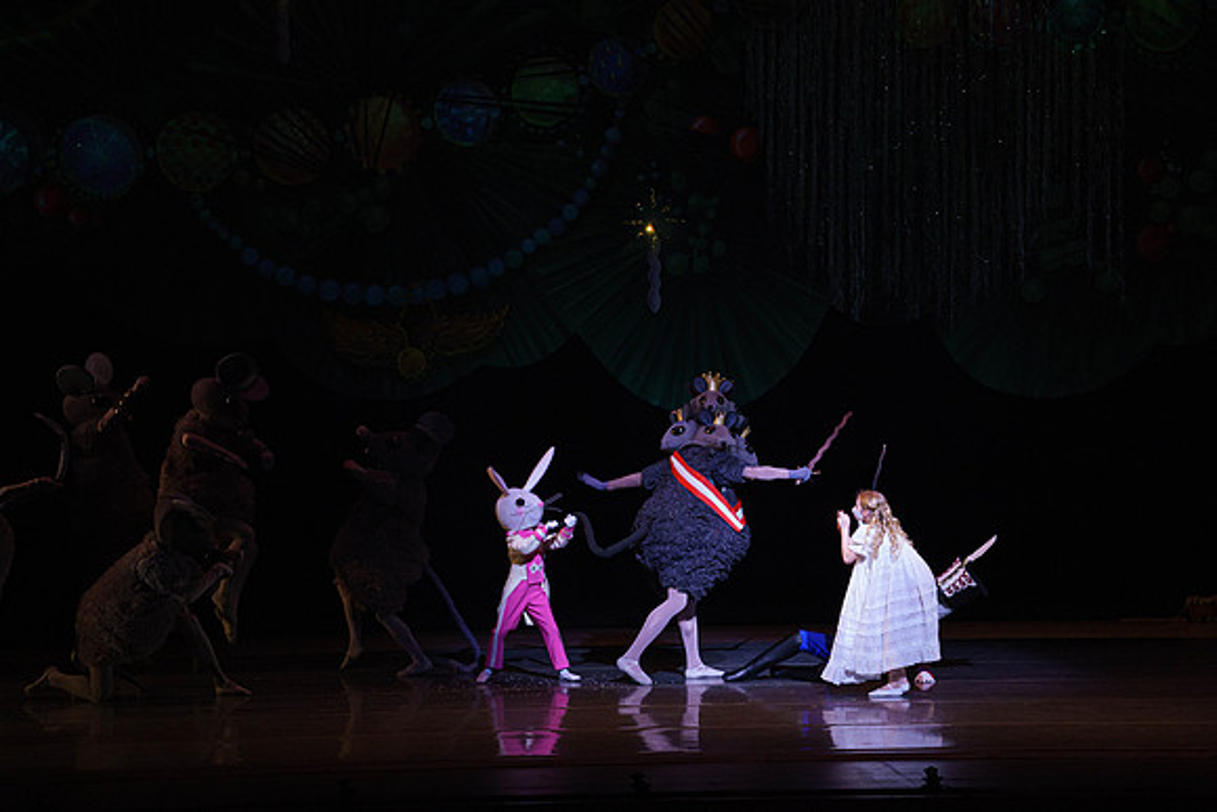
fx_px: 6154
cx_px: 608
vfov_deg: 7.5
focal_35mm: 182
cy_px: 406
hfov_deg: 11.3
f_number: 9
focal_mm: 182
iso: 5000
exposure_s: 1/320
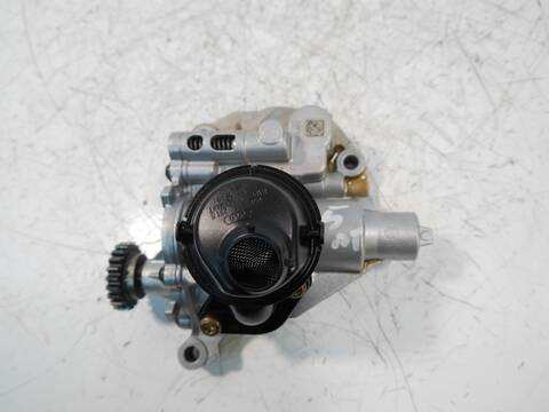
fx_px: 476
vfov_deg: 46.8
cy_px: 206
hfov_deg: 60.0
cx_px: 274
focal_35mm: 30
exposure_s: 1/60
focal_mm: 15
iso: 500
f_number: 3.6
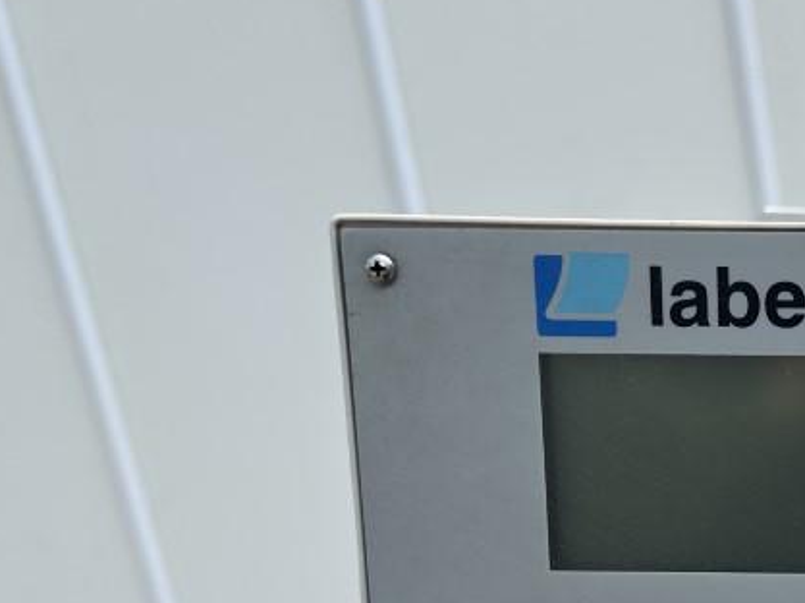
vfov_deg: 24.0
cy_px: 560
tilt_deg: -16.5
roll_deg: +7.6
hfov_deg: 29.7
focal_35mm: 59
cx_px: 871
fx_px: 1371
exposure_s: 1/2299
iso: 80
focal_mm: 6.86
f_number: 1.78
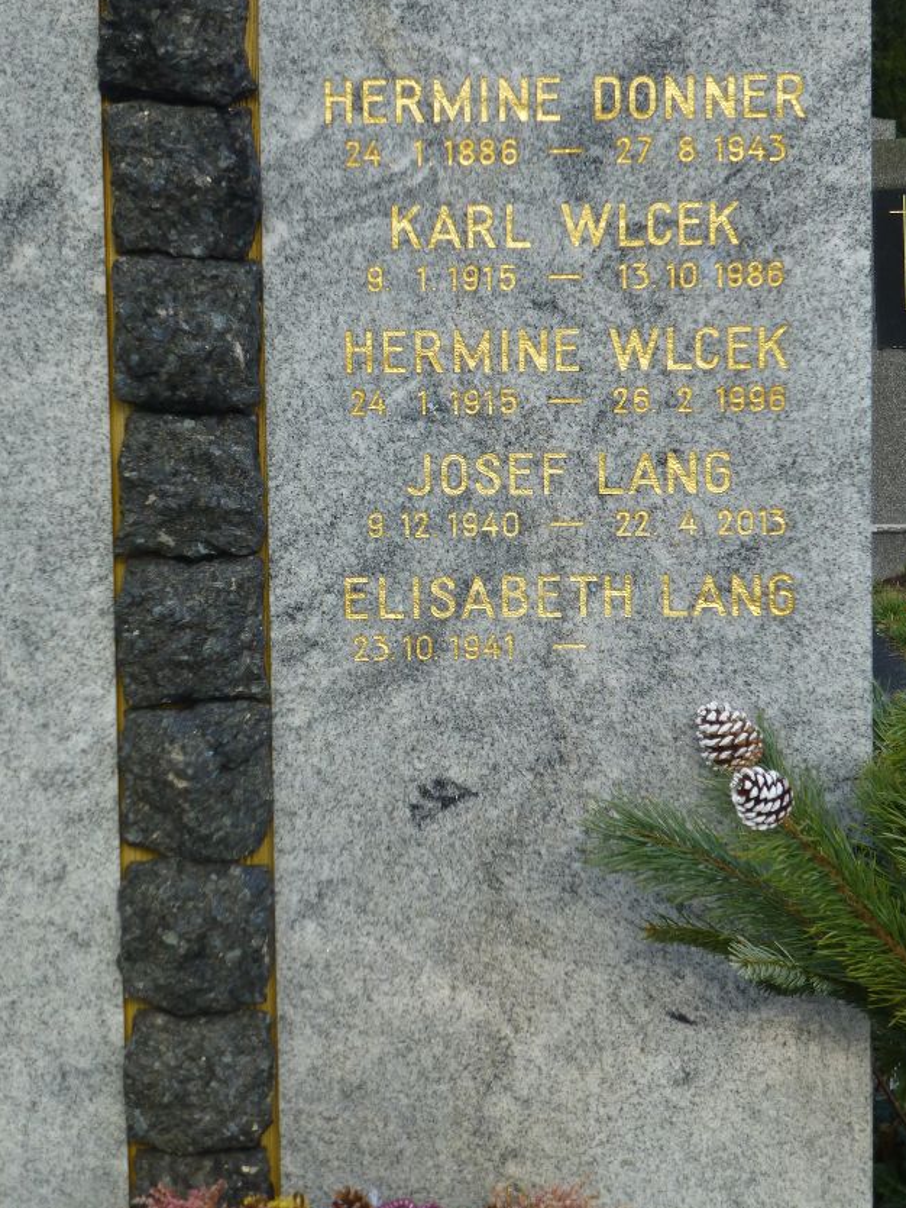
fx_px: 3523
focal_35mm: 101
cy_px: 508
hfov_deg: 14.7
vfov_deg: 19.4
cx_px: 460
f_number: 5.1
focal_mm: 14.2
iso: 100
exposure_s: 1/125
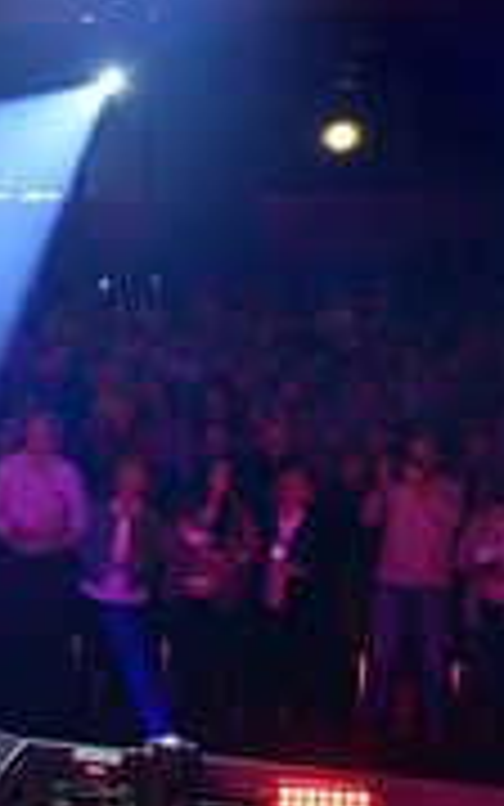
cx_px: -398
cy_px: 482
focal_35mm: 73
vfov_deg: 28.0
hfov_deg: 15.4
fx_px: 1609
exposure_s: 1/160
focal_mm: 28.5
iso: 3200
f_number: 3.5
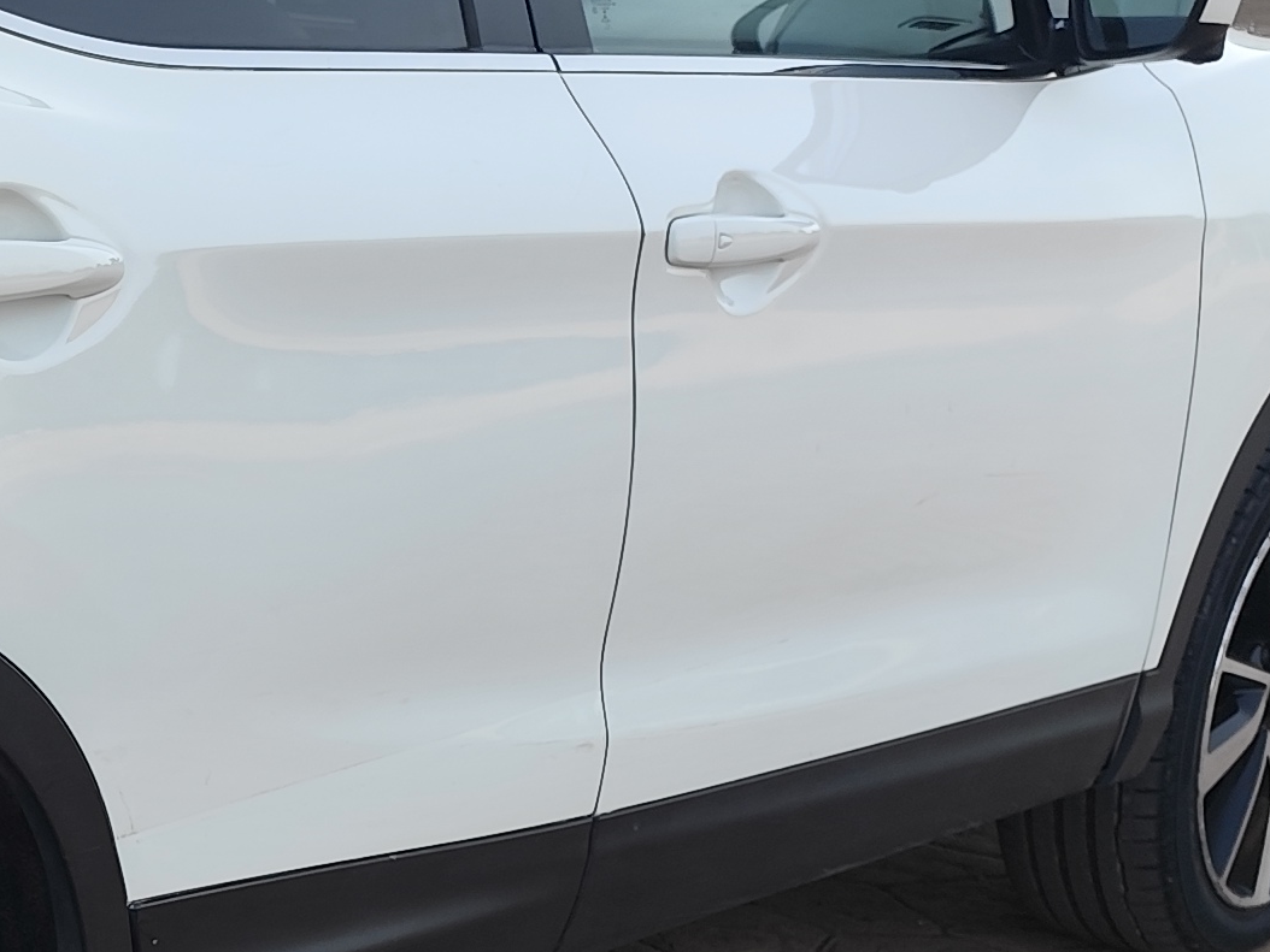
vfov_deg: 16.4
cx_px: -399
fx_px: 3266
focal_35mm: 89
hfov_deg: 20.1
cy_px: 886
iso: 50
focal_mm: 6.14
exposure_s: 1/268
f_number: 1.65
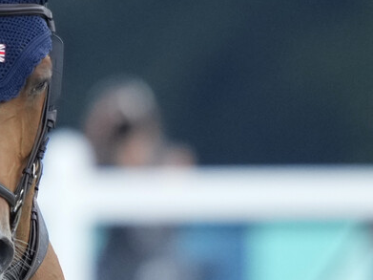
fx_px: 25411
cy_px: -27
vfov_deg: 0.6
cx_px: -207
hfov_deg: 0.8
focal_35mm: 2359
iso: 1000
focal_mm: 400
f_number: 2.8
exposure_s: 1/6400
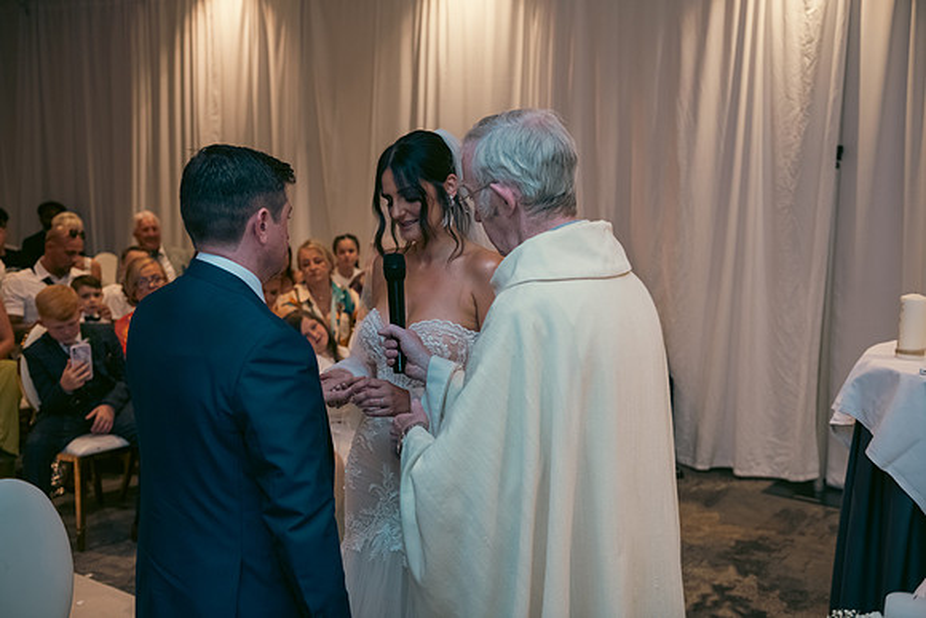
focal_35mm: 40
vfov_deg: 33.4
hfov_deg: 48.4
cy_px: 309
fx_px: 1029
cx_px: 463
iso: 800
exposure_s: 1/160
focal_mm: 40
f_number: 3.5
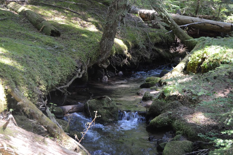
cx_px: 116
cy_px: 78
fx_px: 436
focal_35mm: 68
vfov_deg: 20.1
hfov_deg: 29.9
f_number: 5.6
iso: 400
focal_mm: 45
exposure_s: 1/20
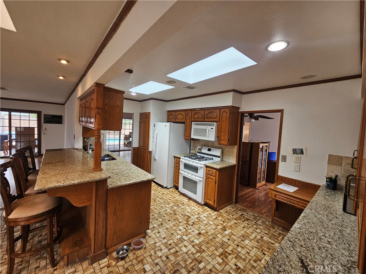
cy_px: 137
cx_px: 183
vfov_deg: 89.9
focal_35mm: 13
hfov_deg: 106.2
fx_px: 137
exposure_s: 1/120
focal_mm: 2.2
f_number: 2.2
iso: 80
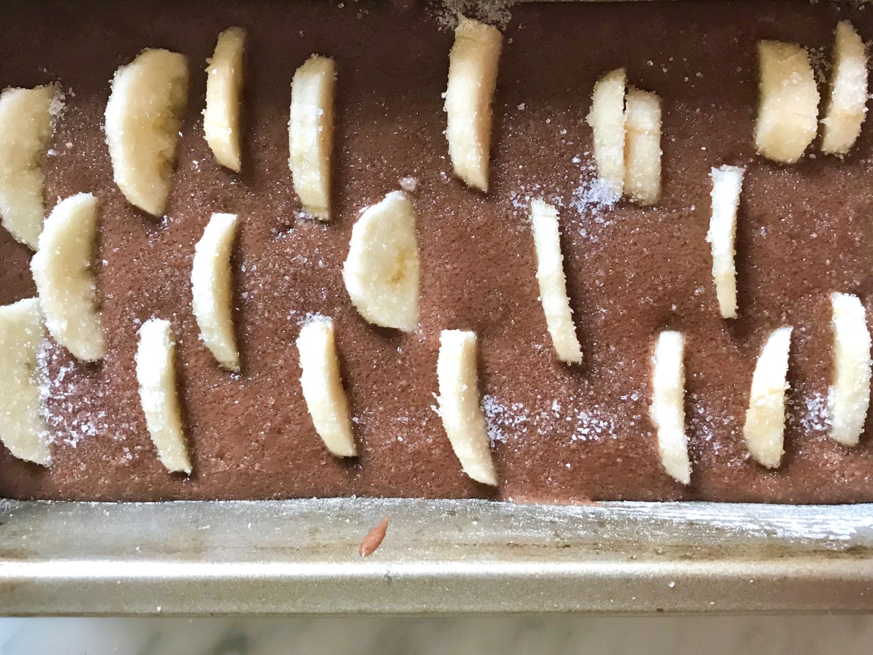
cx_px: 439
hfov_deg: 54.0
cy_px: 324
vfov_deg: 41.8
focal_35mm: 34
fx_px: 857
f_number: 1.8
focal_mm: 3.99
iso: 64
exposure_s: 1/17
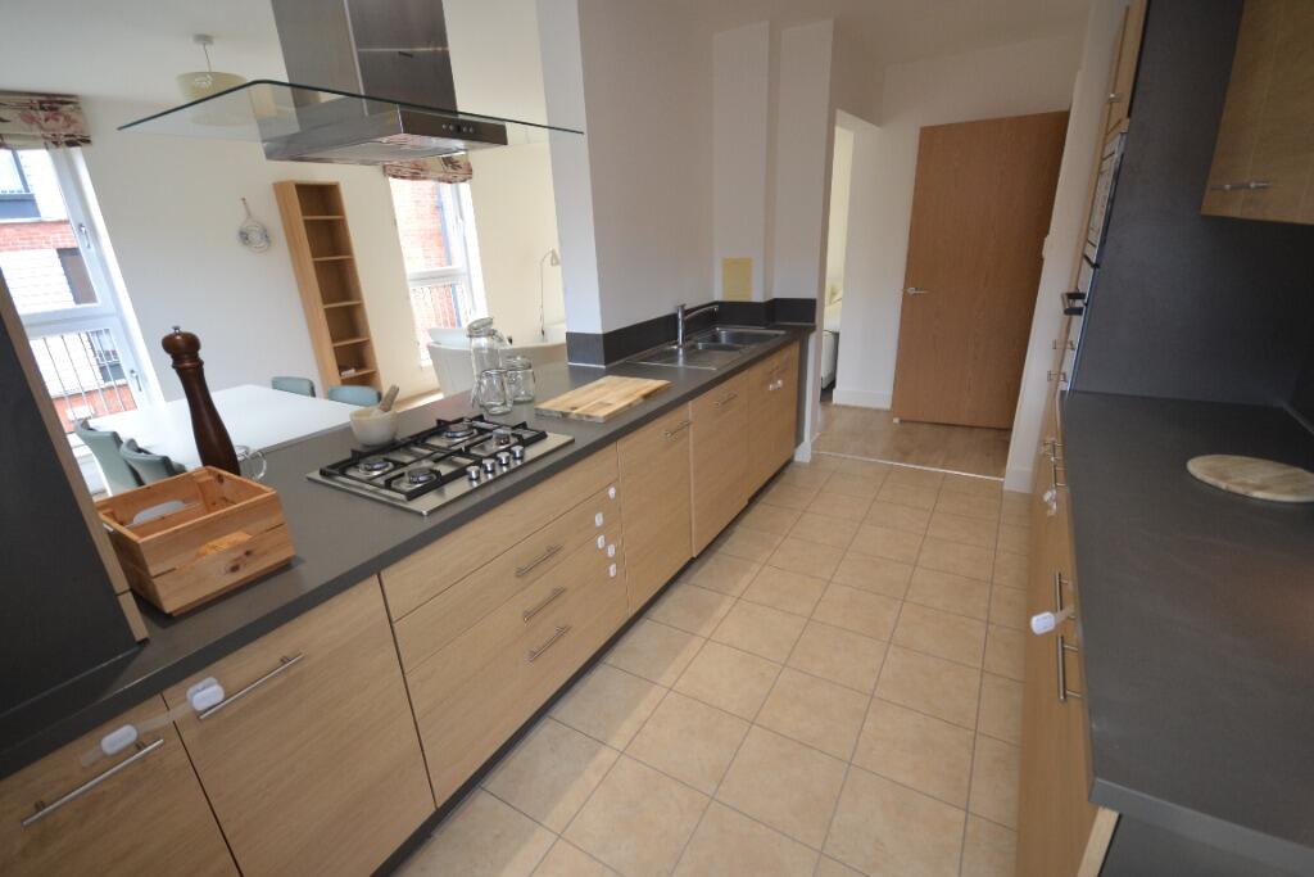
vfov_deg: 77.3
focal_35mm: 15
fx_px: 548
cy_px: 438
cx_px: 657
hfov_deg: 100.4
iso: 720
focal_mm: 10
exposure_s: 1/60
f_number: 4
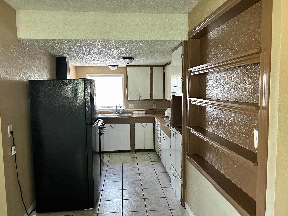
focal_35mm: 26
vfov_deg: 53.1
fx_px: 216
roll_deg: +1.7
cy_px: 108
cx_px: 144
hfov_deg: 67.3
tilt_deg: -4.1
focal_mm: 5.7
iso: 400
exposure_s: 1/60
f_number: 1.5
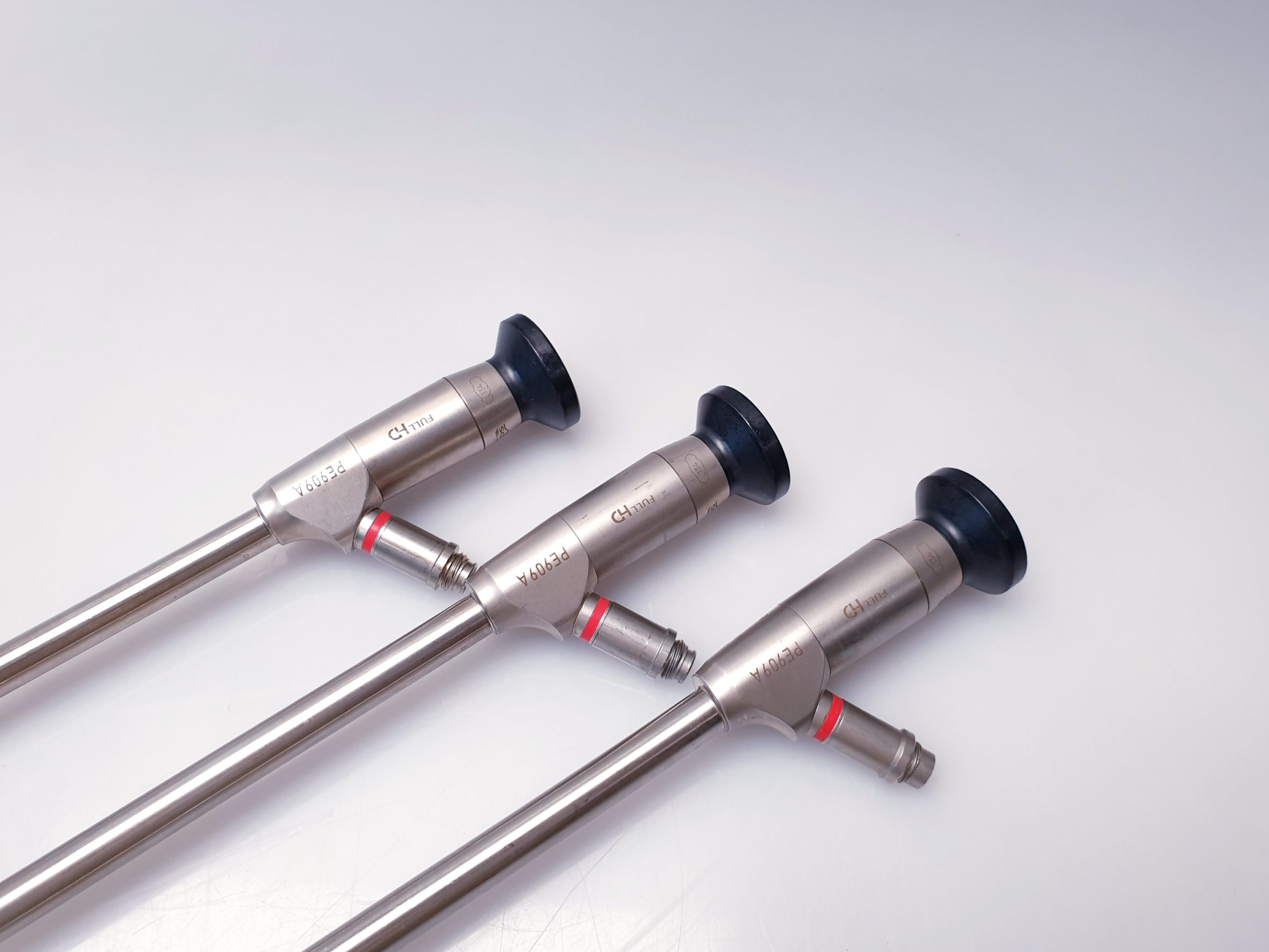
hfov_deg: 63.4
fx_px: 1027
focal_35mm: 28
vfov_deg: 49.7
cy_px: 450
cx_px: 676
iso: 80
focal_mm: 4.3
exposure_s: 1/50
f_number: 2.4
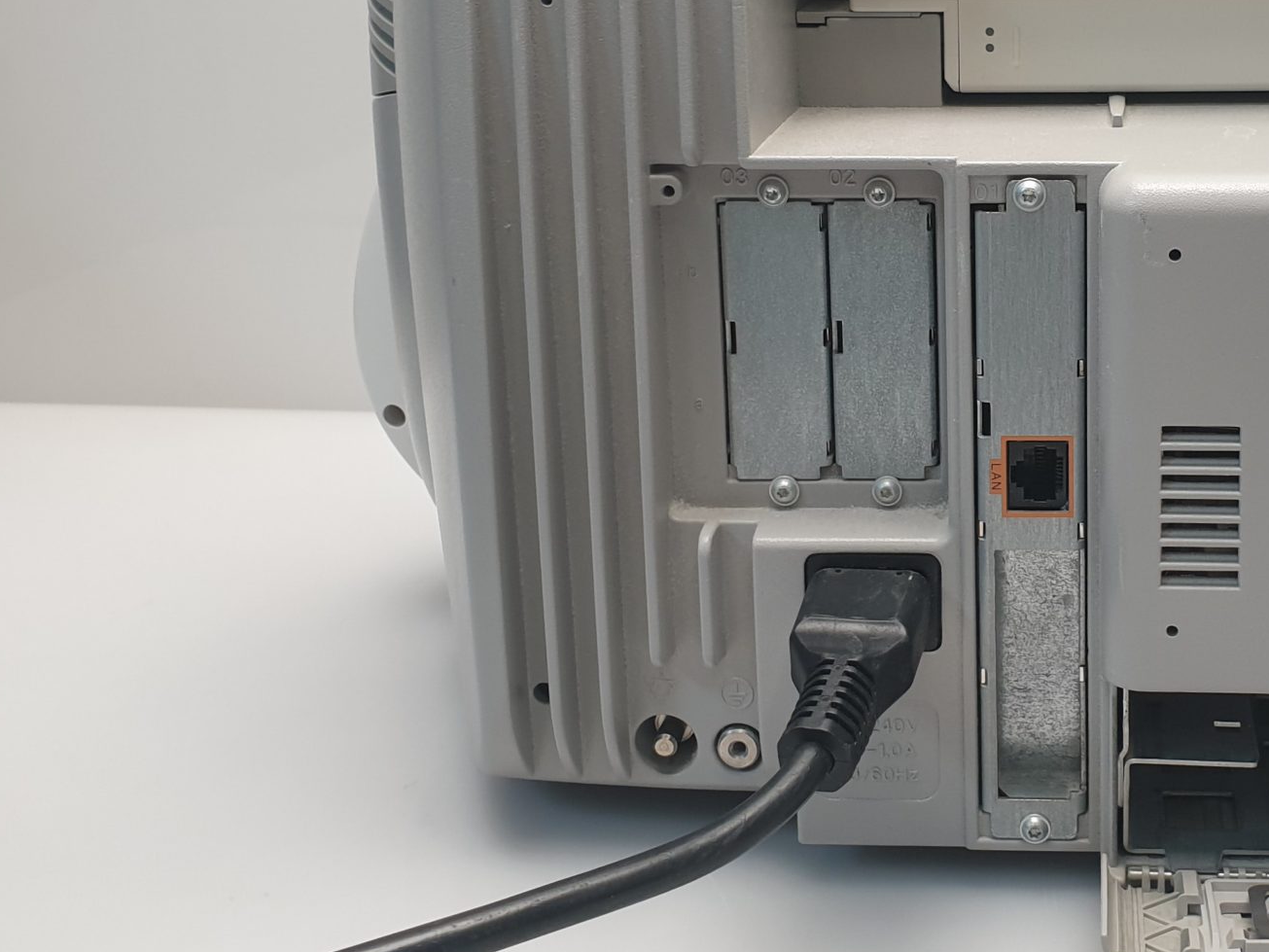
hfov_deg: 36.2
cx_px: 1017
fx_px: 1870
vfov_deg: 28.4
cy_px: 307
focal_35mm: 51
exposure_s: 1/50
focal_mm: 4.3
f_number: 2.4
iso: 80
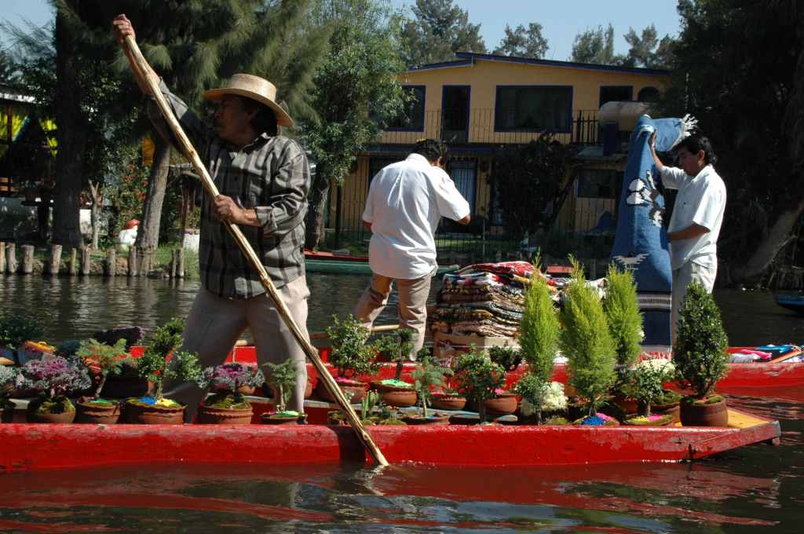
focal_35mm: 52
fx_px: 1171
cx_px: 402
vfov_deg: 25.7
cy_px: 267
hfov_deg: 37.9
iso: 400
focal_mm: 35
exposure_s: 1/400
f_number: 10
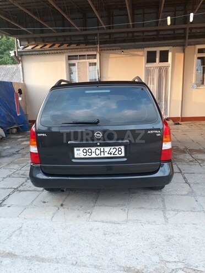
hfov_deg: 51.4
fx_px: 213
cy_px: 136
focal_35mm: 27
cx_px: 102
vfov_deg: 65.3
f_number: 1.9
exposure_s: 1/33
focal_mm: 3.6
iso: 50
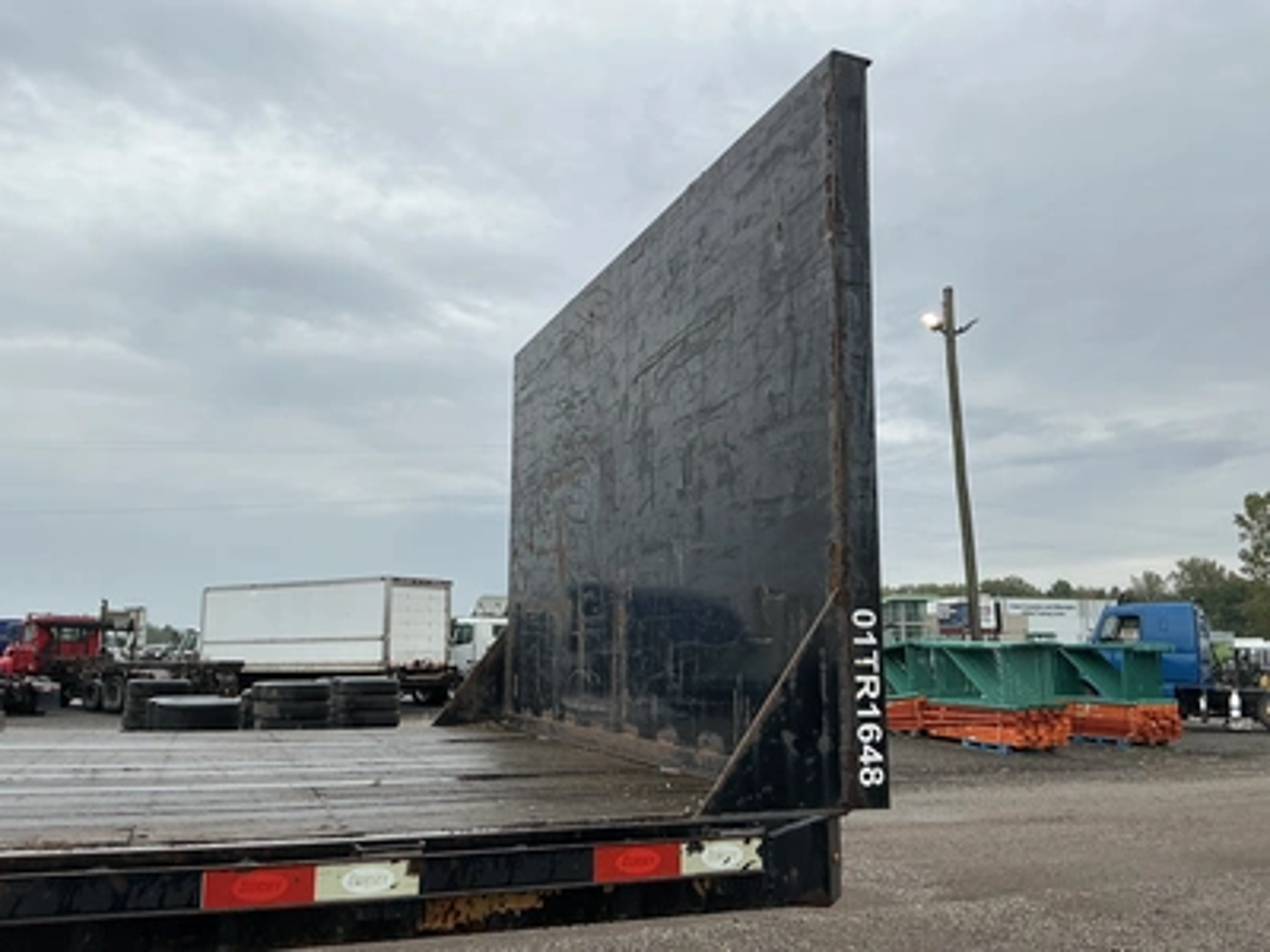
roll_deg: +0.1
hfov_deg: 63.4
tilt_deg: +11.8
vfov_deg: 49.7
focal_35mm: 28
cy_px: 476
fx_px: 1027
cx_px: 635
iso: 25
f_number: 1.8
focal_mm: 3
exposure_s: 1/759
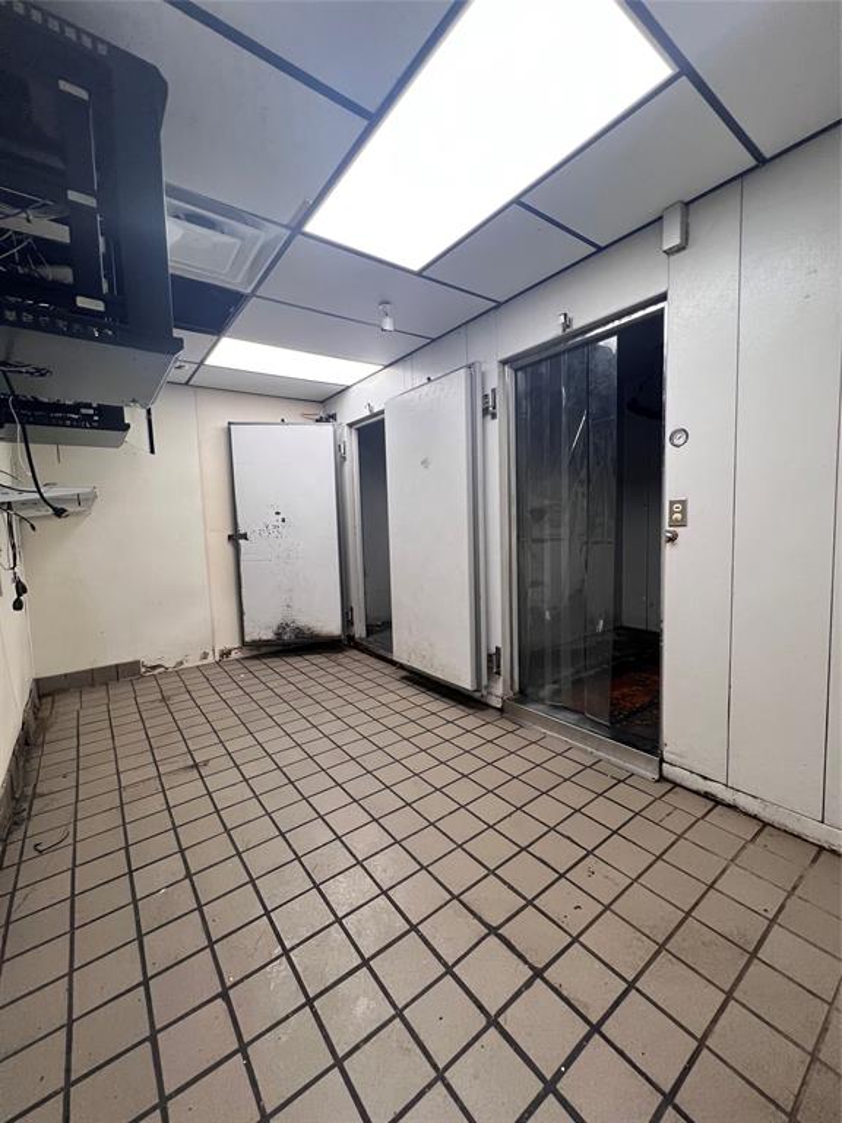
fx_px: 422
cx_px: 421
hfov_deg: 89.9
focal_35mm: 13
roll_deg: +0.9
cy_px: 562
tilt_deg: -5.7
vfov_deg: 106.2
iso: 125
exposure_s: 1/120
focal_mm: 1.57
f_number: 1.8
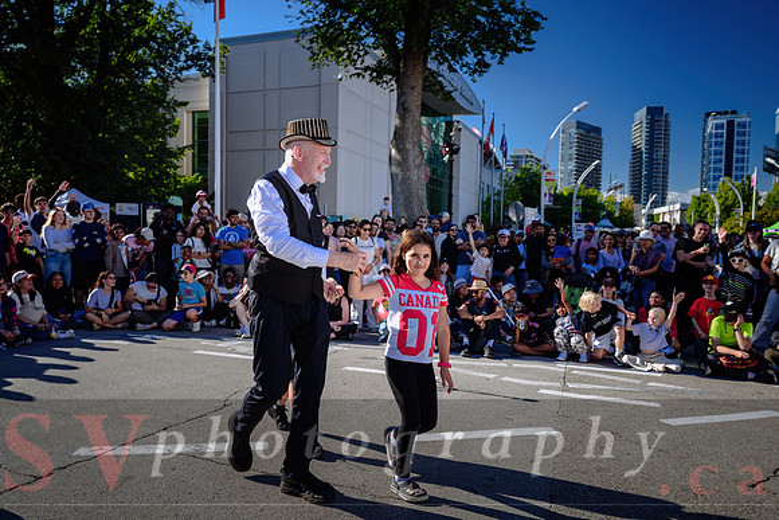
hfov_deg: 67.5
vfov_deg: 48.1
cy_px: 260
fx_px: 583
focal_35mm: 27
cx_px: 390
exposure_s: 1/160
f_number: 4
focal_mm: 26
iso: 64
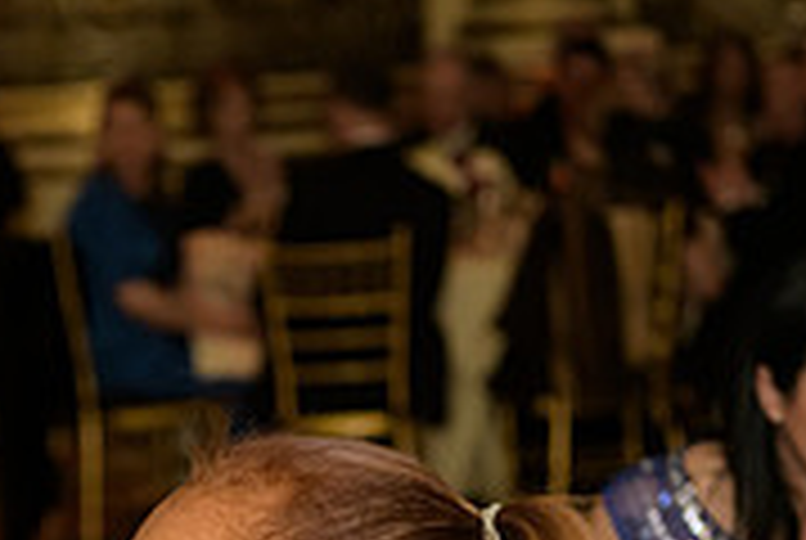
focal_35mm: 194
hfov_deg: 10.6
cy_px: 812
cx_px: 194
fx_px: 4351
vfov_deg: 7.0
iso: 1600
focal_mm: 60
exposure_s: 1/125
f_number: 3.2
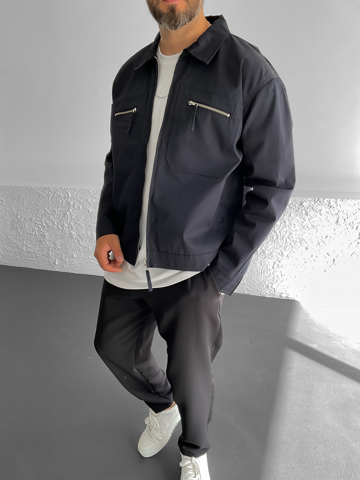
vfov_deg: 61.7
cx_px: 180
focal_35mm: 29
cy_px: 240
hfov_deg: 48.2
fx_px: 402
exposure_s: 1/120
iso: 20
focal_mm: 3
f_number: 1.8
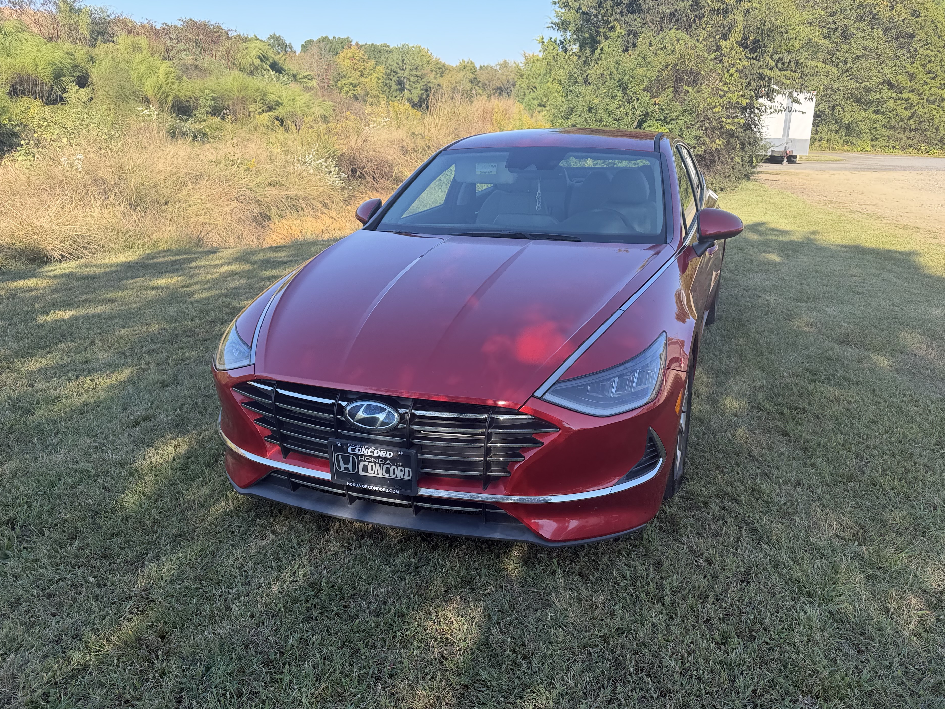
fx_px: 710
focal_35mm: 26
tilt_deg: -20.7
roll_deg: -1.9
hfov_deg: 67.3
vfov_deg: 53.0
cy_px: 381
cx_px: 498
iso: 80
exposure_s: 1/931
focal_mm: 6.76
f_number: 1.78
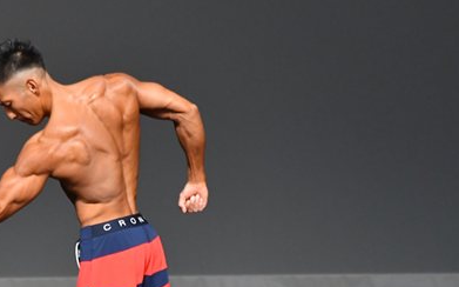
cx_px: 127
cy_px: 283
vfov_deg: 1.9
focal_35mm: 697
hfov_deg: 3.0
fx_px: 8715
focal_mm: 230
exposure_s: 1/400
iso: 2500
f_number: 5.6
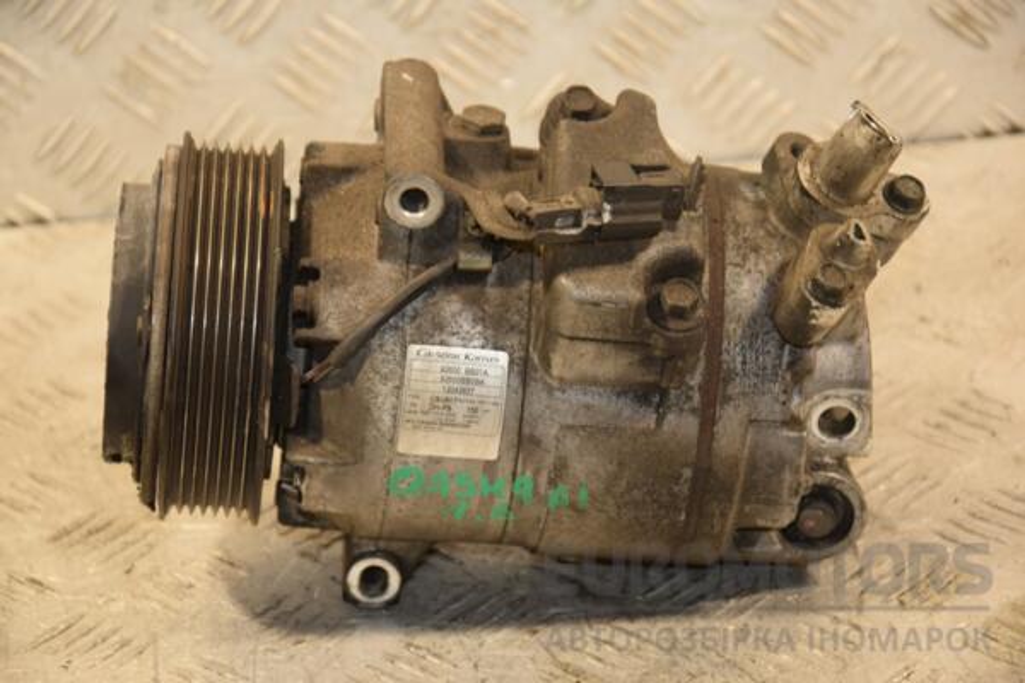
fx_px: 3843
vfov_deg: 10.2
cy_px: 342
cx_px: 512
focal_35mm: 135
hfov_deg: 15.2
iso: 800
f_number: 5.6
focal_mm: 90
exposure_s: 1/100
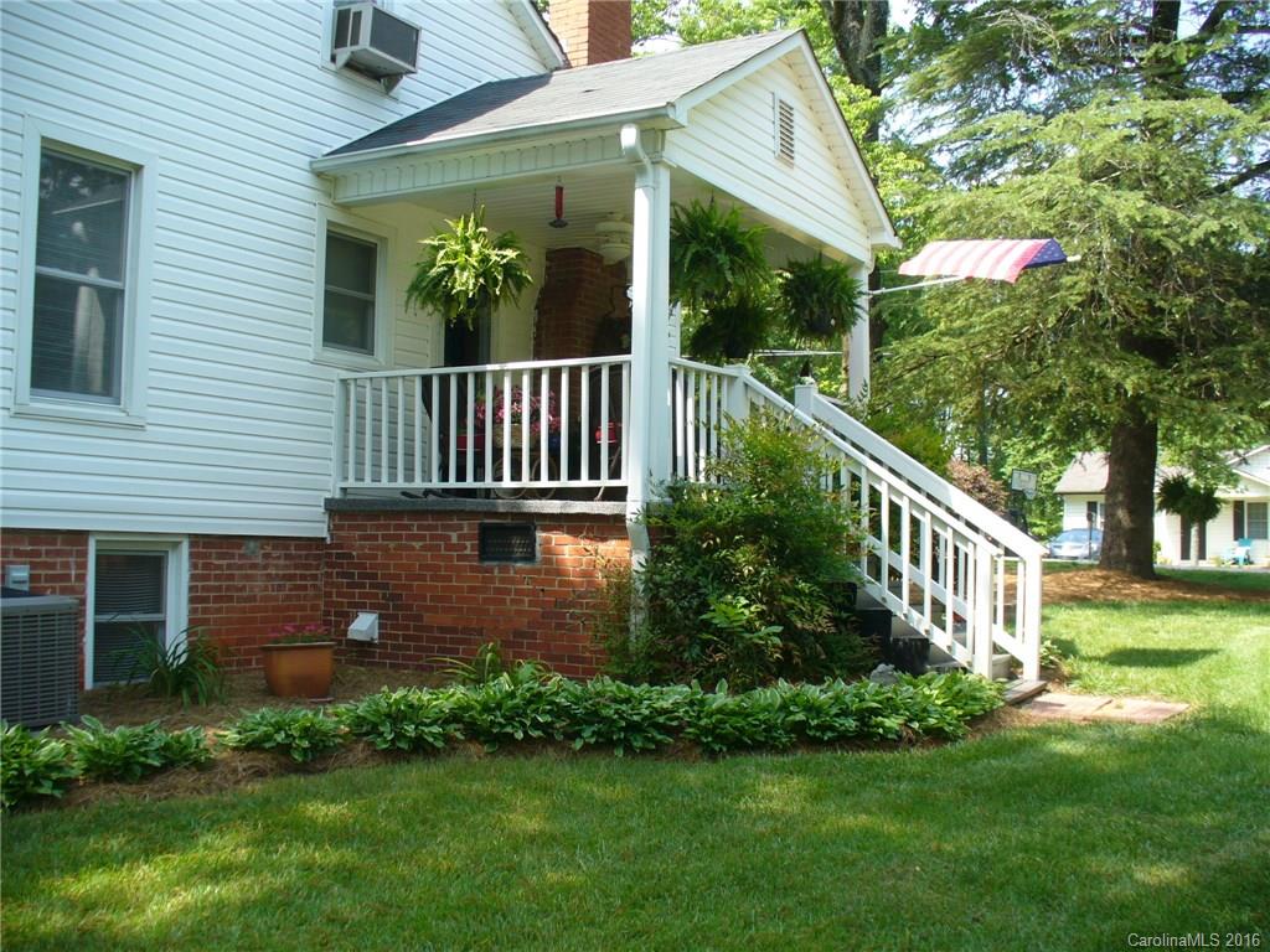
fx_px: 1357
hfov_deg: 50.1
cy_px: 476
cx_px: 635
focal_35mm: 37
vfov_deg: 38.7
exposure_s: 1/250
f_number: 2.8
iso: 80
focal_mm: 6.1
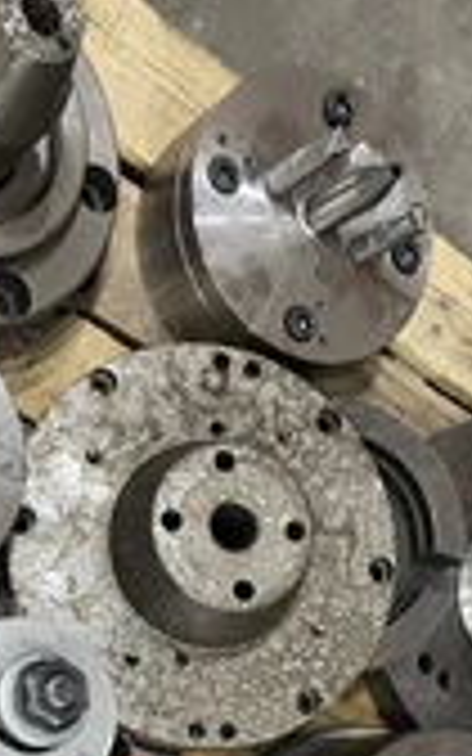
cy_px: 824
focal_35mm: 63
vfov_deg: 29.4
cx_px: 247
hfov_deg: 20.6
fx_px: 1297
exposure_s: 1/60
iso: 400
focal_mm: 5.1
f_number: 1.6
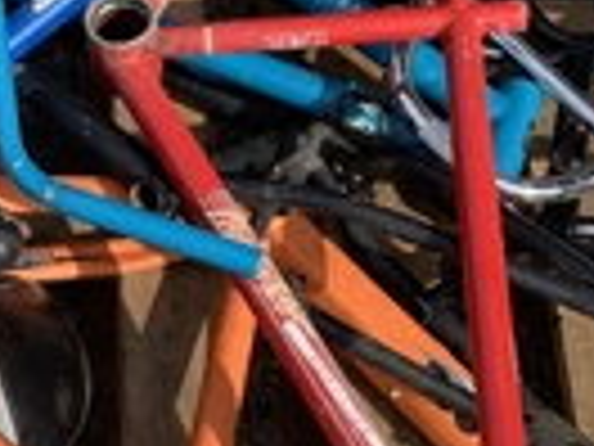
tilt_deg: -59.7
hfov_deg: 20.4
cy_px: 198
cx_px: 54
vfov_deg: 15.7
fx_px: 1613
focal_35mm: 94
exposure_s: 1/783
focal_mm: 3.3
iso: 25
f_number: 2.4
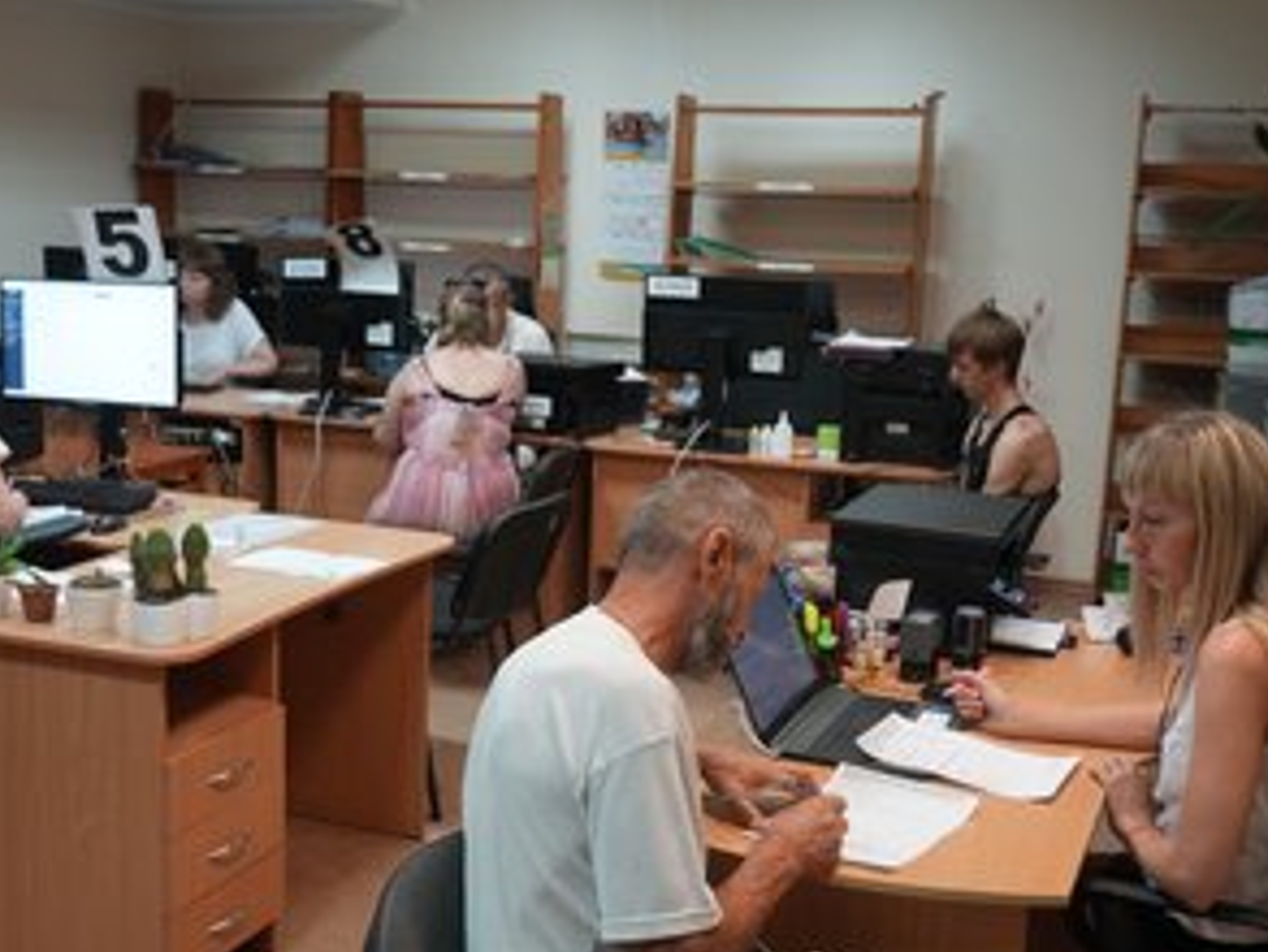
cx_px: 537
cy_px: 504
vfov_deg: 31.5
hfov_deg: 41.1
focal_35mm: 46
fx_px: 1686
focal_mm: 35
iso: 1250
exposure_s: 1/160
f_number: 3.5
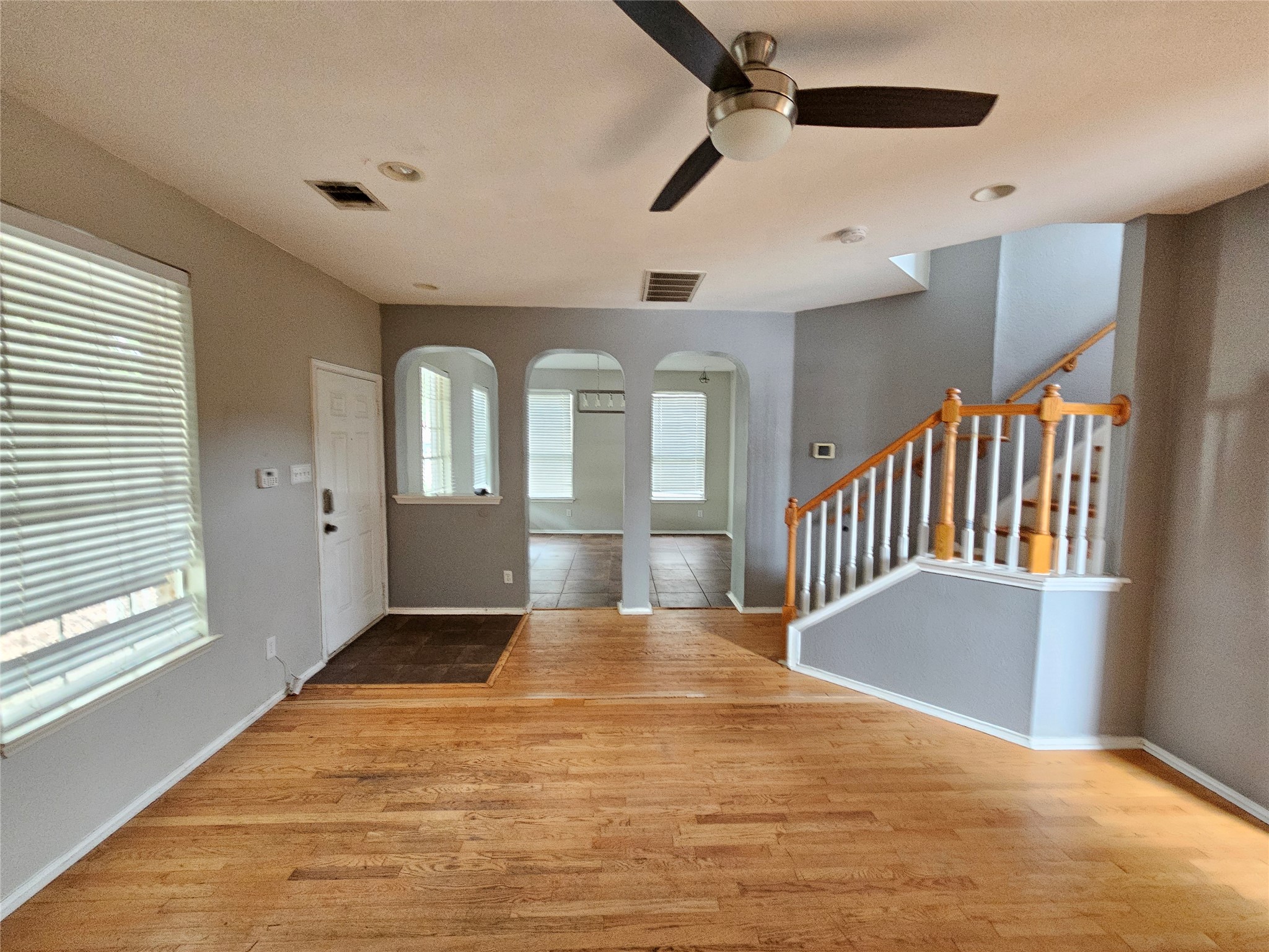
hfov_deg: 106.2
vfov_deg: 89.9
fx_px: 477
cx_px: 634
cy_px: 476
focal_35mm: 13
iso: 640
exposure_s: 1/24
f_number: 2.2
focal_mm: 2.2
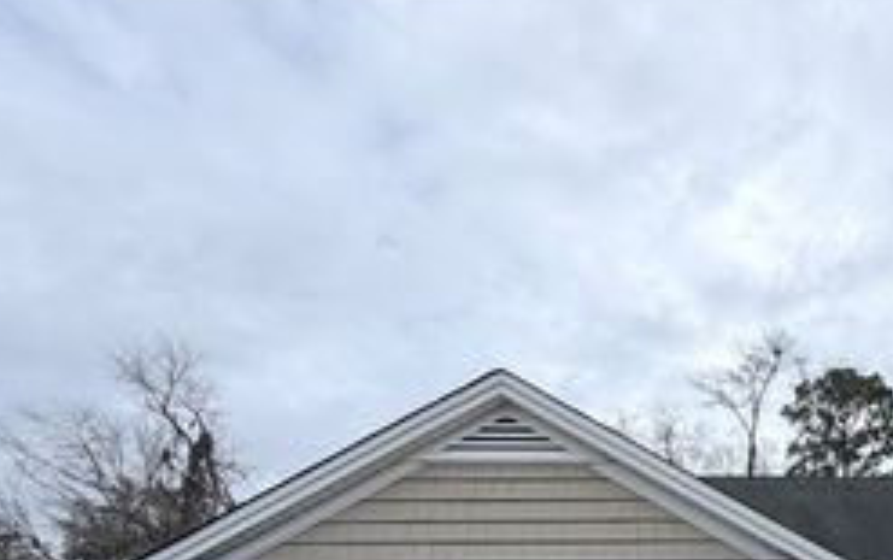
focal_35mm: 30
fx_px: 731
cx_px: 788
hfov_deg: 55.3
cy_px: 652
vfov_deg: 34.6
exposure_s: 1/799
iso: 20
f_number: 2.2
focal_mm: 2.22
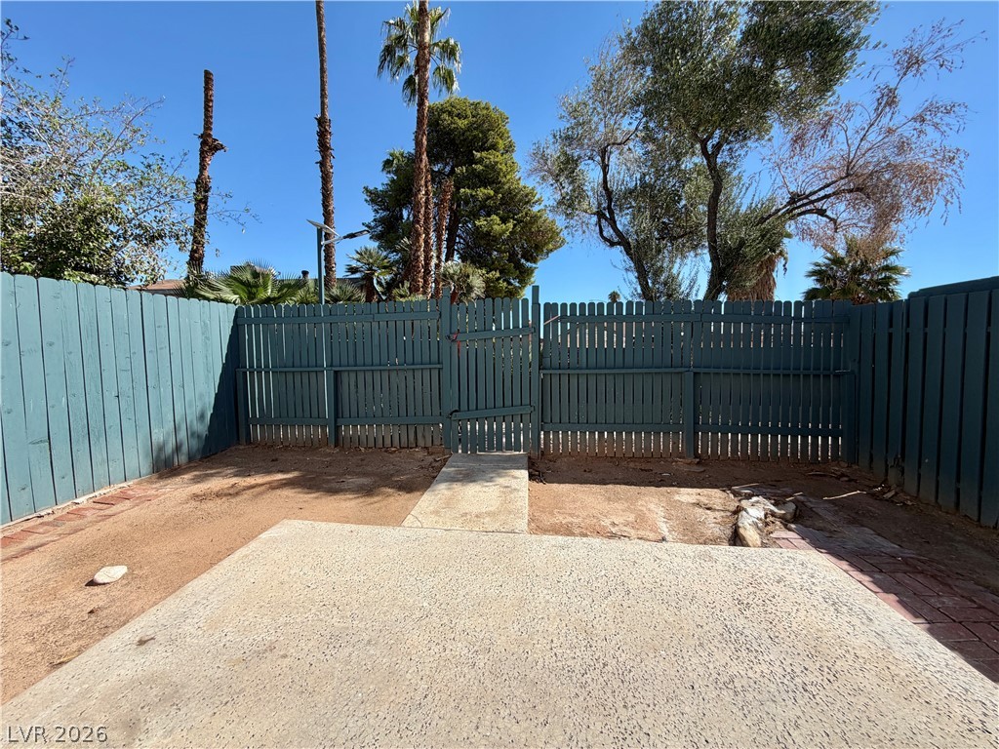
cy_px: 374
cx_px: 500
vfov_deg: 85.7
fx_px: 404
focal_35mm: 14
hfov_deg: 102.1
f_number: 2.2
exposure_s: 1/876
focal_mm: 2.22
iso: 20
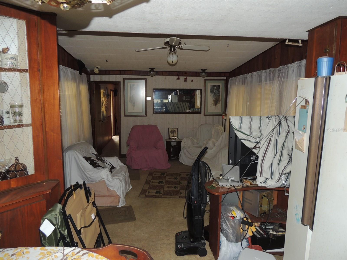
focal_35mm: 24
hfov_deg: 71.6
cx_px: 174
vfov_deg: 56.8
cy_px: 130
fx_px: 241
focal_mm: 4.3
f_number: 3
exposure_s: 1/30
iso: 200
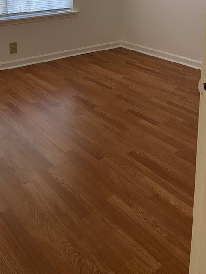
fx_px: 357
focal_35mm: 45
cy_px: 41
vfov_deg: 39.8
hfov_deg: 31.7
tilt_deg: -13.3
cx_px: 58
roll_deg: +1.5
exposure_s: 1/67
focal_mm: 4.25
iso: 125
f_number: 1.8
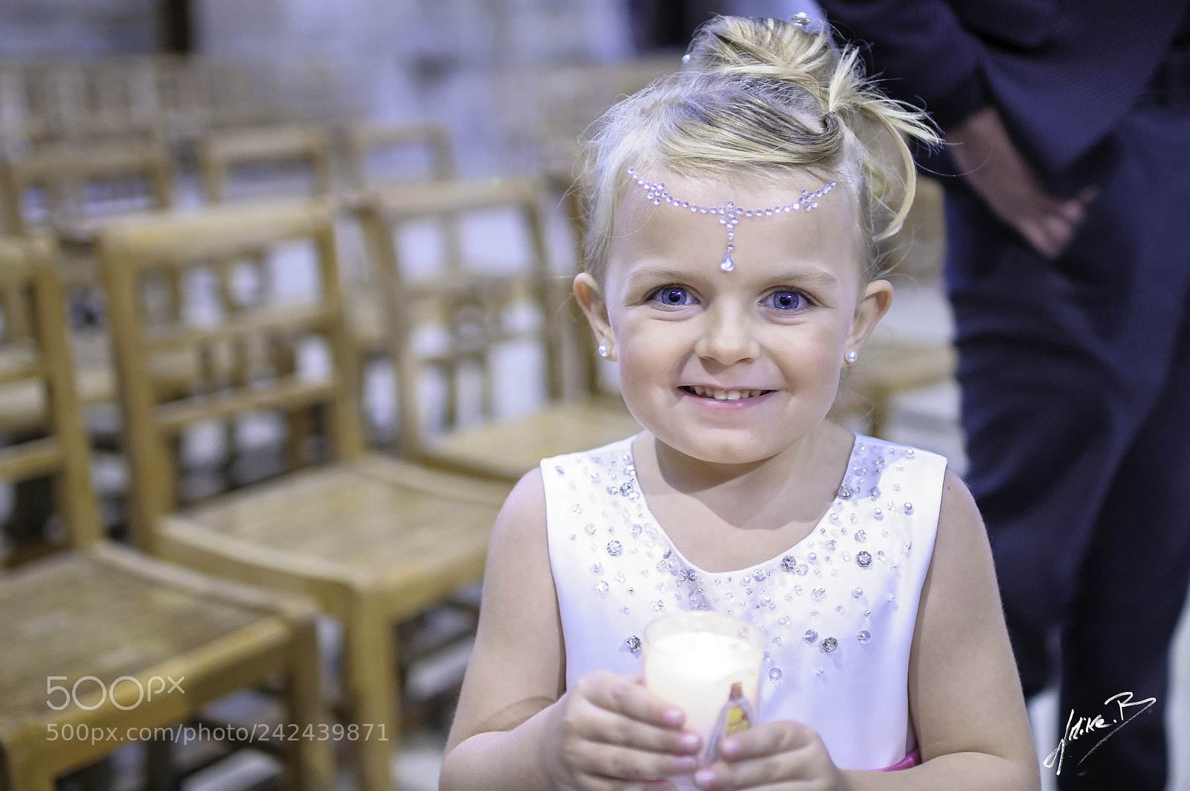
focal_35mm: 45
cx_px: 595
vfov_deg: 29.8
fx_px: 1486
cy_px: 396
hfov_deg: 43.6
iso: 500
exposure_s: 1/15
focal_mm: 30
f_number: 6.3
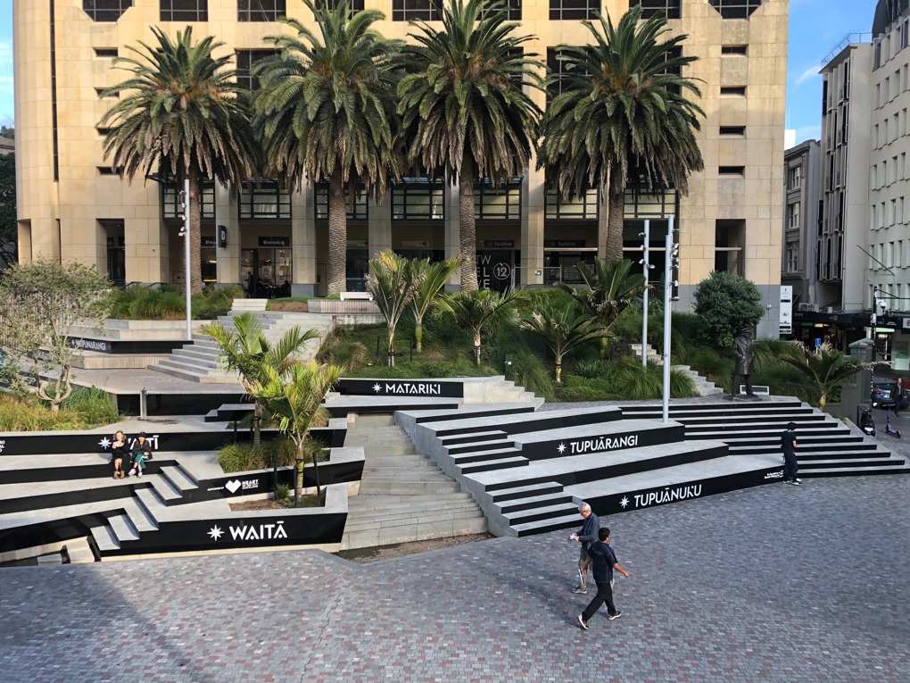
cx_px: 455
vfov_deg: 49.7
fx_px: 736
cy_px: 342
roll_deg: +0.5
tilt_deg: -2.8
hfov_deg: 63.4
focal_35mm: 28
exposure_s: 1/134
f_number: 1.8
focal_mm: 4
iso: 20
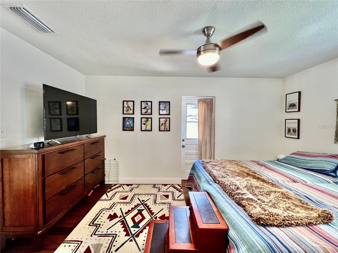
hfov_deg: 106.2
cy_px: 126
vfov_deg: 89.9
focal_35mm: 13
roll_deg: +0.0
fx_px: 127
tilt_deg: -2.4
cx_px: 169
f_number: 1.8
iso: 160
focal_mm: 1.57
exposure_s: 1/60
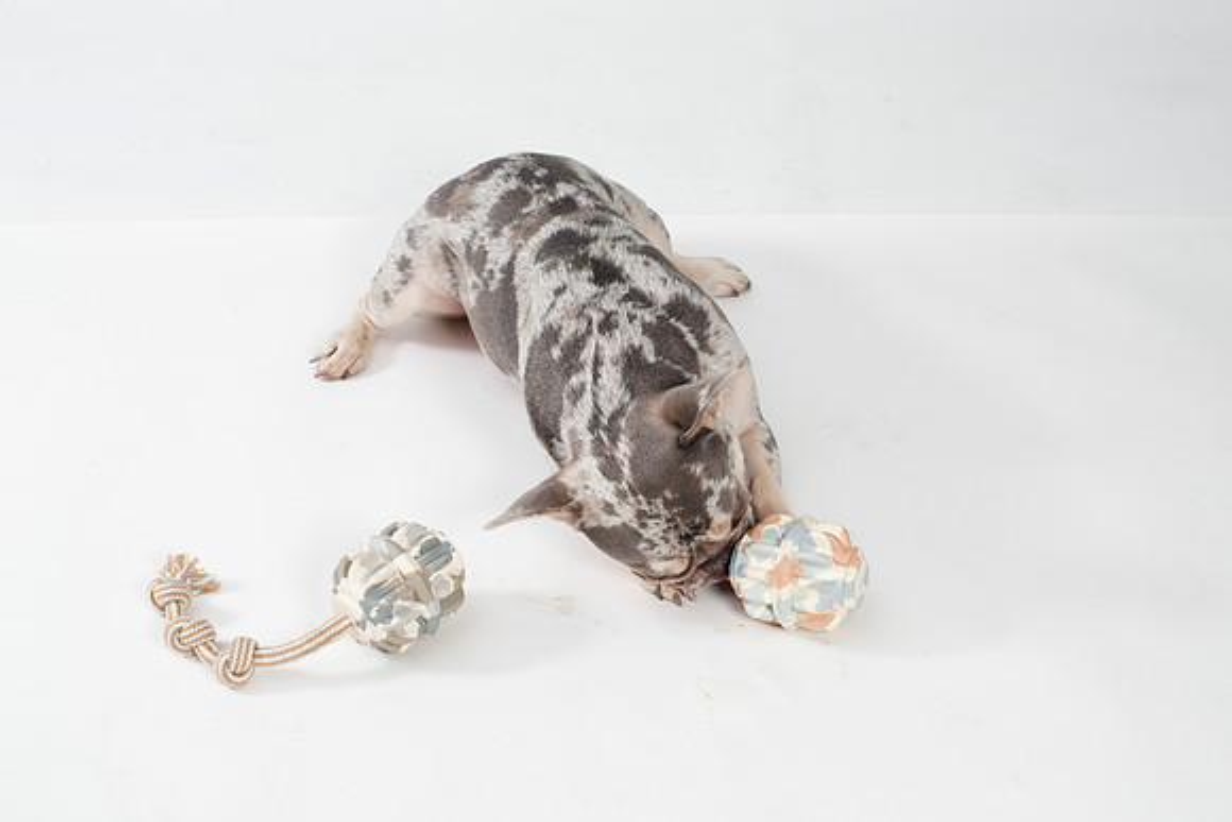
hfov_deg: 34.8
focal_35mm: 57
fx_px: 1965
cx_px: 662
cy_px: 386
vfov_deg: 23.6
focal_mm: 50
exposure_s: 1/200
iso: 250
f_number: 8
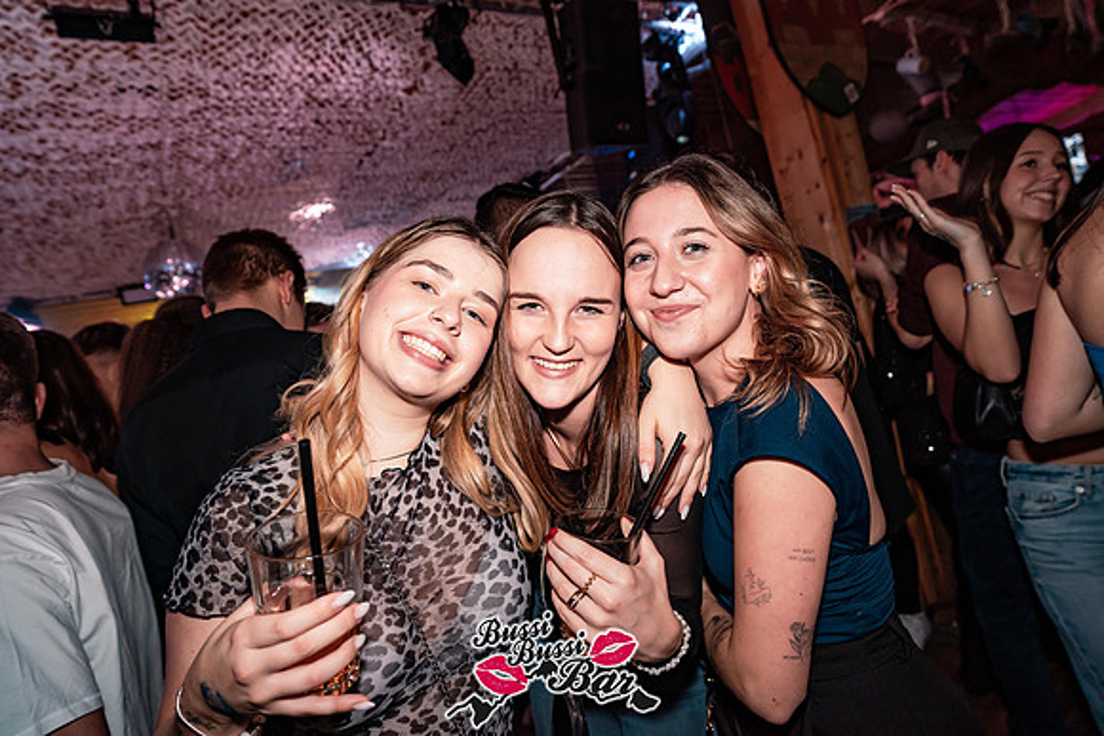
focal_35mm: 22
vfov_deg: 57.3
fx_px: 675
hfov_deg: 78.6
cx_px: 552
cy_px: 368
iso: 1600
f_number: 4
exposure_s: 1/60
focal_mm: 22
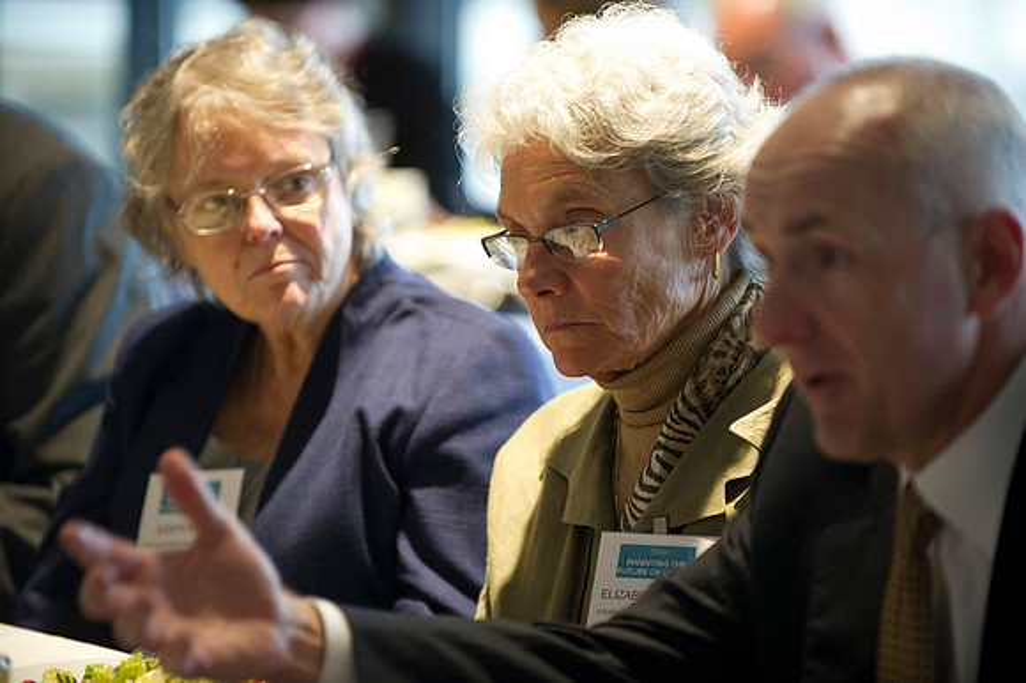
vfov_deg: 7.8
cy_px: 342
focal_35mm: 175
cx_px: 513
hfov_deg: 11.8
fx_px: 4984
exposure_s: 1/60
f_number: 2.8
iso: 2500
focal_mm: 175
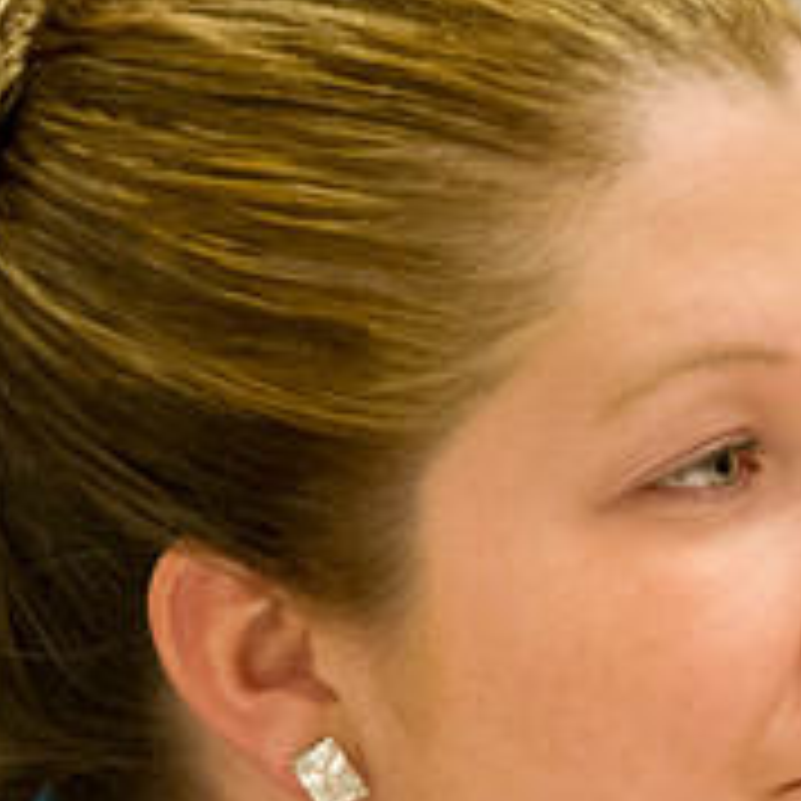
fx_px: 14451
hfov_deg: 3.2
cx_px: 486
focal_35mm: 552
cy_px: 742
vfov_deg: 3.2
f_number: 2.8
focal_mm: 200
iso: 3200
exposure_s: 1/60
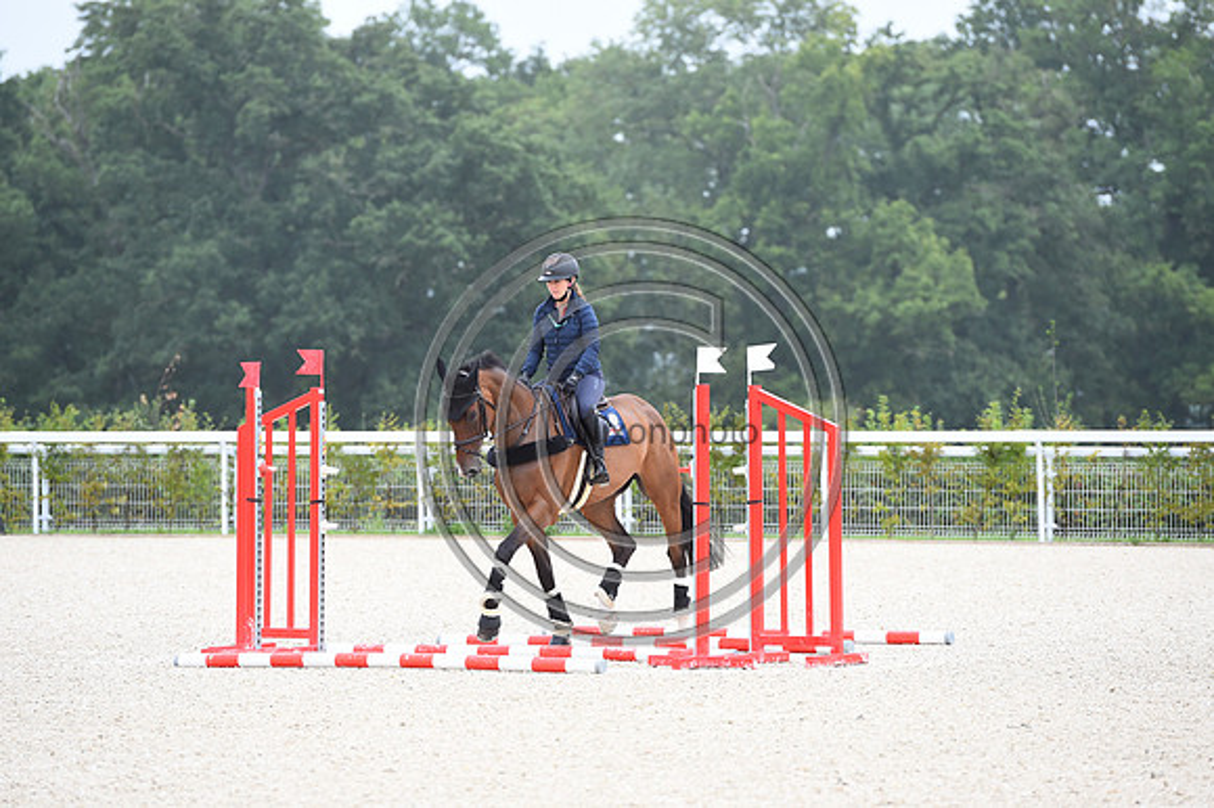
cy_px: 404
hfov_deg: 10.3
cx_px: 607
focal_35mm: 200
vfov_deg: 6.9
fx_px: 6740
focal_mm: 200
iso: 1000
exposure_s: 1/800
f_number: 5
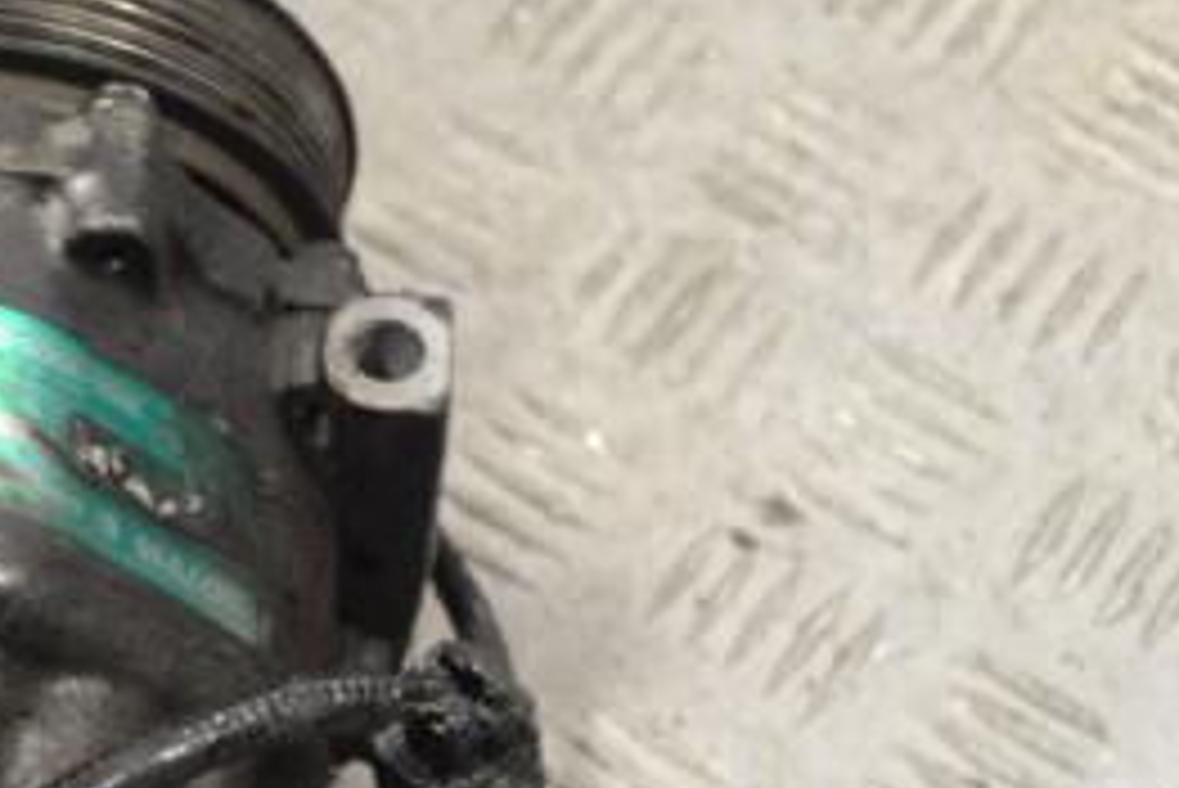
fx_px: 3604
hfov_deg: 18.0
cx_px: -50
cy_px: 635
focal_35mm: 110
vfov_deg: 12.4
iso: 160
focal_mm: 32
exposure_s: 1/30
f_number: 4.8
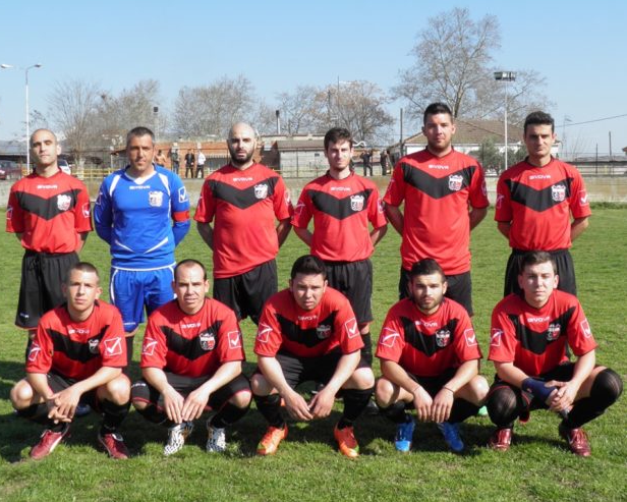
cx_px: 292
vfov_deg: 32.8
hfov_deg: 40.3
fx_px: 854
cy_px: 251
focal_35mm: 46
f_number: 6
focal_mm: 7.9
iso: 50
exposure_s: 1/200
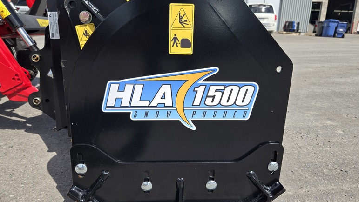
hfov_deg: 71.9
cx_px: 178
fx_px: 248
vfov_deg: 44.4
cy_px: 98
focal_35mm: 26
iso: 25
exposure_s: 1/1529
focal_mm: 5.4
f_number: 1.8
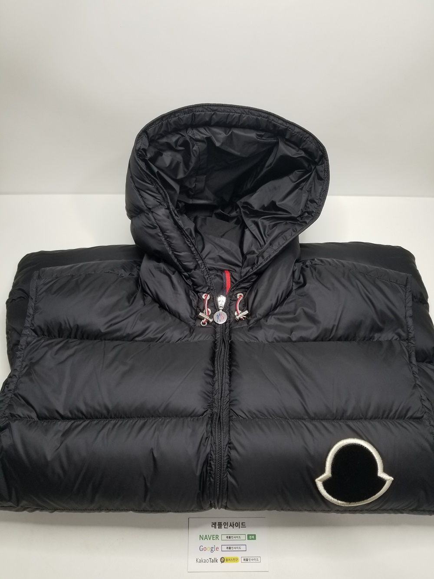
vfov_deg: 67.3
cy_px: 290
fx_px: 435
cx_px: 217
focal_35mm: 26
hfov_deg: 53.1
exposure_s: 1/60
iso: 64
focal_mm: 4.25
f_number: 1.7
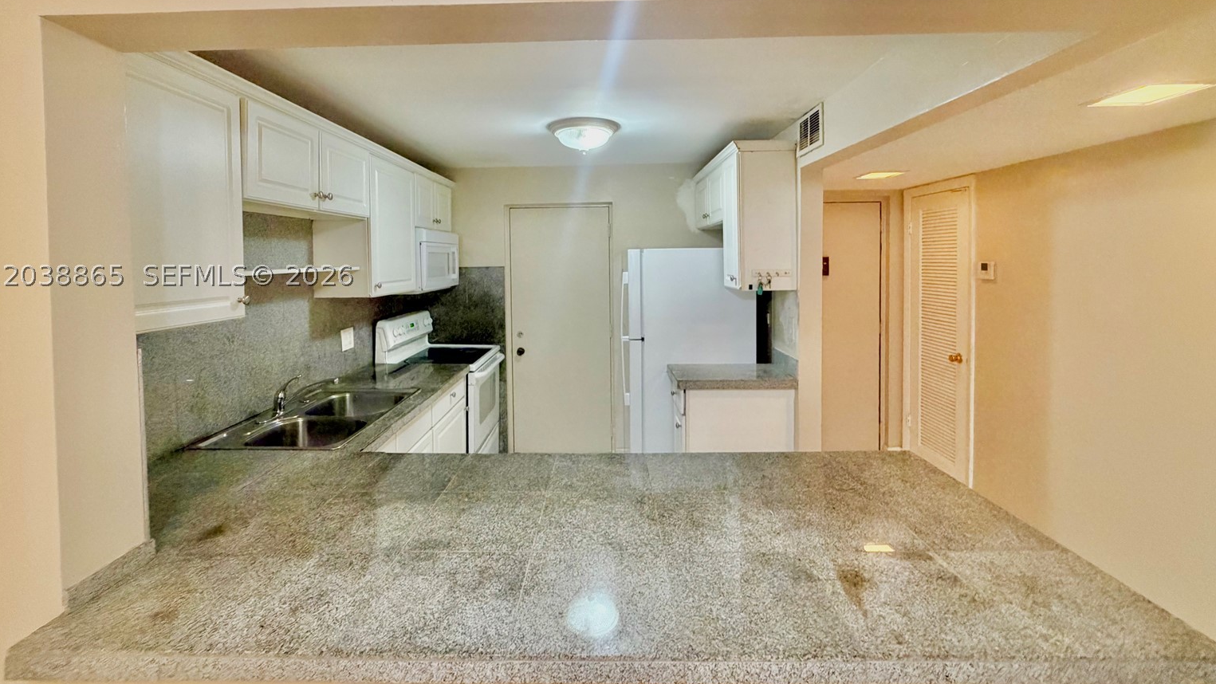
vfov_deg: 66.5
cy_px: 275
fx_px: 516
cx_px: 597
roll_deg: +0.9
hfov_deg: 99.4
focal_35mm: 16
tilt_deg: -3.2
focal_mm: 2.22
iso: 500
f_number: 2.2
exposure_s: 1/60
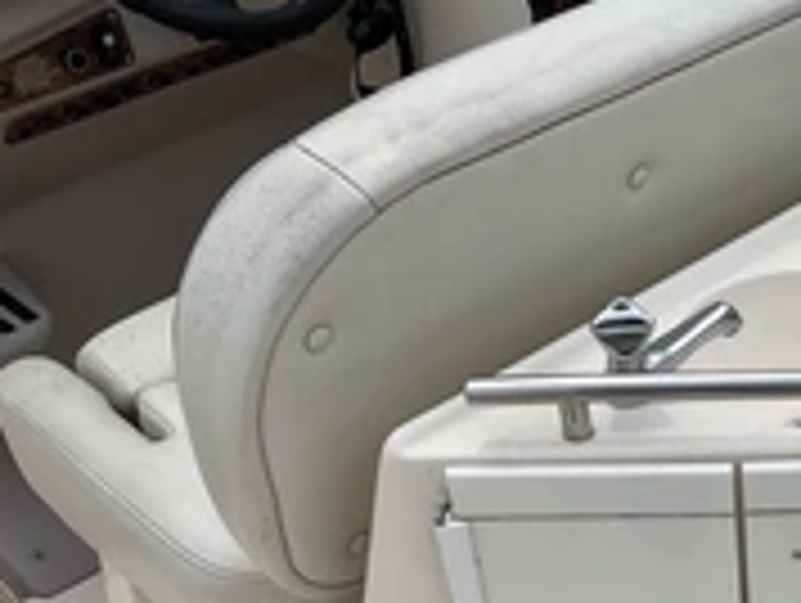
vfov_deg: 22.3
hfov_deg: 27.7
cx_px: 837
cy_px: 486
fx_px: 1506
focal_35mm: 65
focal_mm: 3
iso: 25
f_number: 1.8
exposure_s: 1/3322
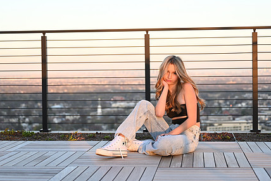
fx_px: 490
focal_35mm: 65
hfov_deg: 30.9
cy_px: 83
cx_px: 150
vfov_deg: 21.0
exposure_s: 1/250
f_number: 2.8
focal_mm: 48
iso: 200
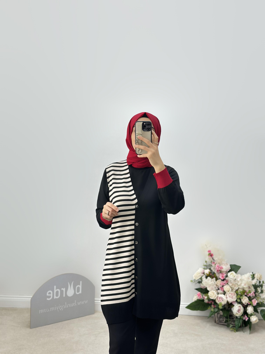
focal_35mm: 48
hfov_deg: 30.3
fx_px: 490
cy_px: 177
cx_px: 132
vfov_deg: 39.7
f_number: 1.78
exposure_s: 1/187
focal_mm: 6.86
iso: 80
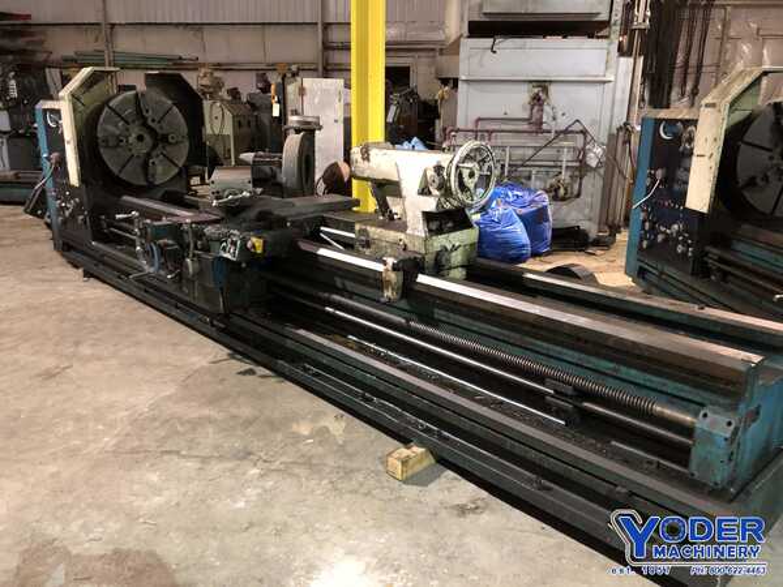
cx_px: 392
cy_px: 294
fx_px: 633
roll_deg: -2.0
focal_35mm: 28
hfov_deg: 63.4
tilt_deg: -14.4
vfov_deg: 49.7
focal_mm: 3.99
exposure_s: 1/4
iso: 100
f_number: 1.8
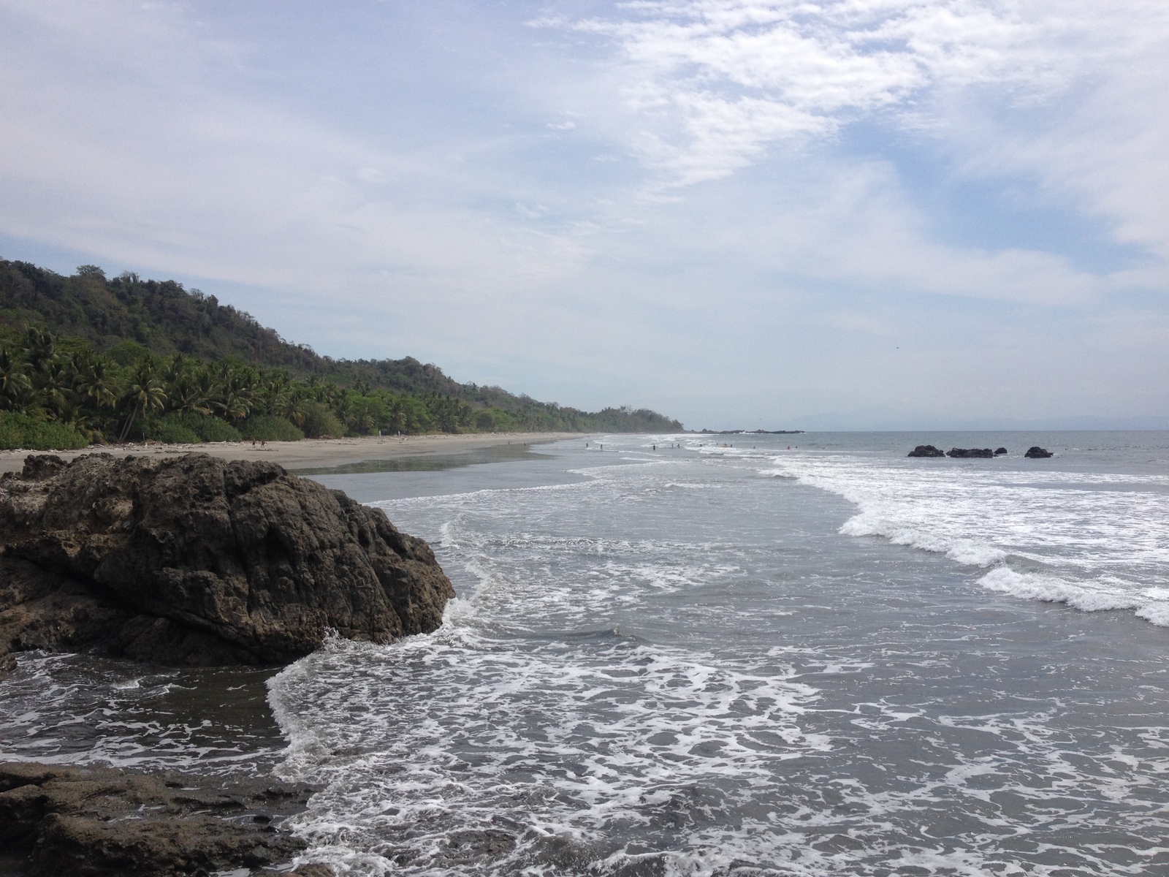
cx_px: 584
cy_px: 438
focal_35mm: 35
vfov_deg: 40.7
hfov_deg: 52.6
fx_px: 1182
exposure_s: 1/3247
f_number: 2.4
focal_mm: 4.28
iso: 50
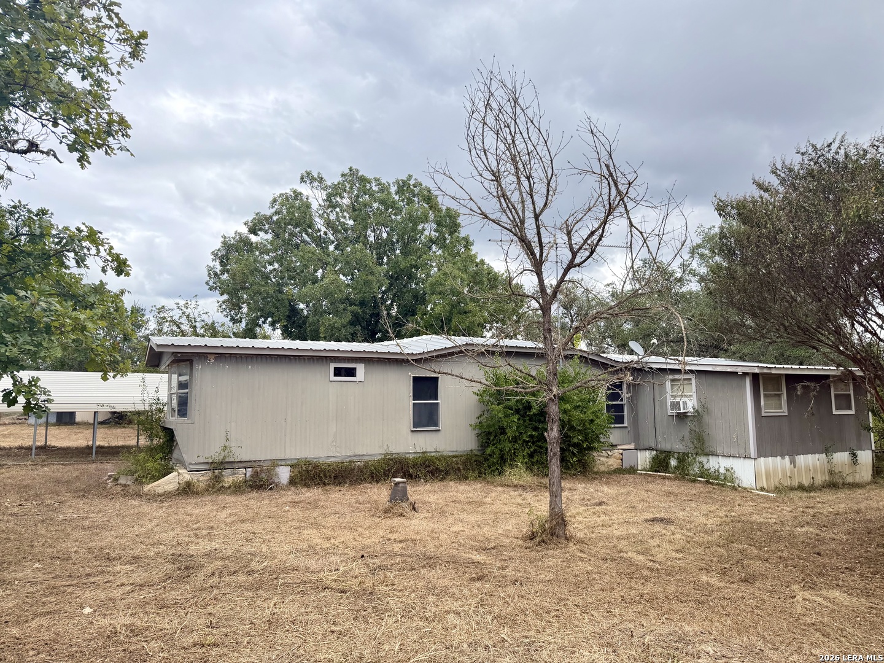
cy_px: 332
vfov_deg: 56.8
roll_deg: +0.8
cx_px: 442
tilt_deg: +6.7
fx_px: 613
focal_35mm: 24
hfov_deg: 71.6
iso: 100
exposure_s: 1/2525
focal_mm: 6.76
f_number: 1.78
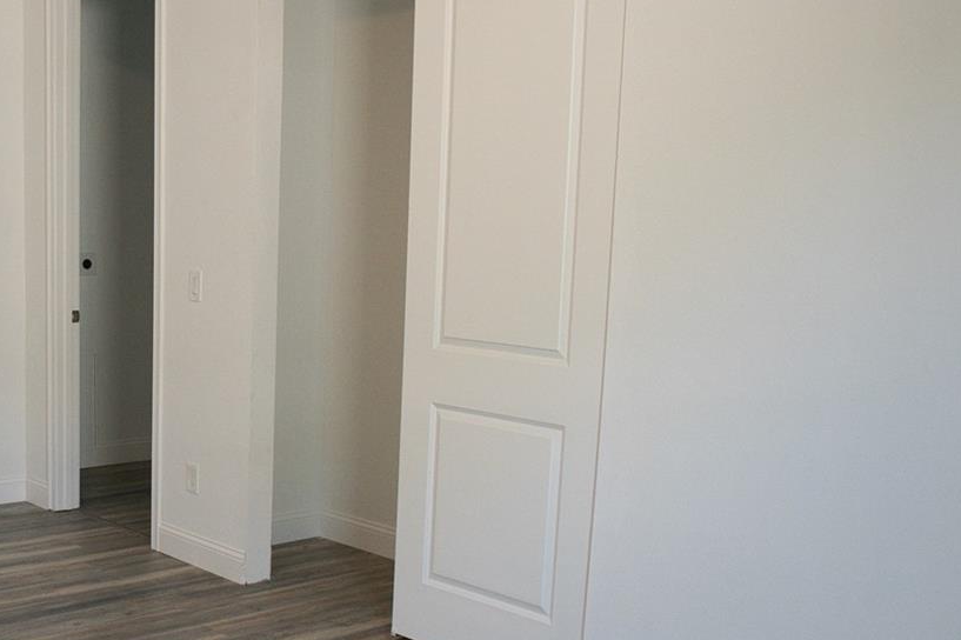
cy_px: 467
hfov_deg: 40.1
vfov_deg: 28.3
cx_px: 182
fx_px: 1254
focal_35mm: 47
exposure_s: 1/160
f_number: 4
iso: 1600
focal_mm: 16
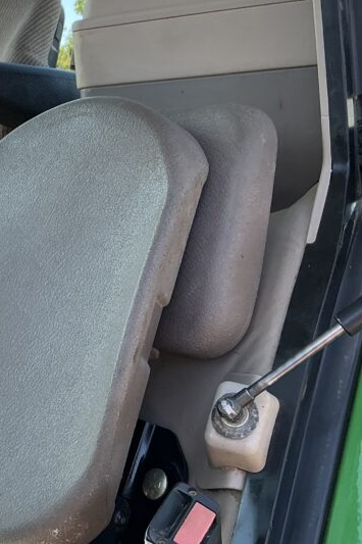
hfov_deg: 22.9
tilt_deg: -8.7
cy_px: 243
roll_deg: +1.1
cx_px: -25
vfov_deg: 35.6
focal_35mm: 56
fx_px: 845
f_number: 1.8
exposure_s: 1/208
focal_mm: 3
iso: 20
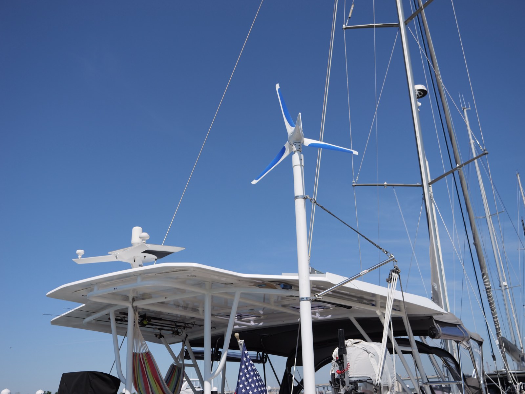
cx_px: 262
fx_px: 546
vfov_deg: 39.7
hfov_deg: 51.3
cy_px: 197
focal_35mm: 36
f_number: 3.5
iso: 100
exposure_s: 1/2000
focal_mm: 18
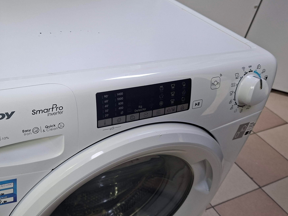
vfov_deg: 44.2
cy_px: 112
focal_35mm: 32
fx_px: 266
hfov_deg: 55.7
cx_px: 97
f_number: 1.8
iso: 200
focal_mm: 5.54
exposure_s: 1/50
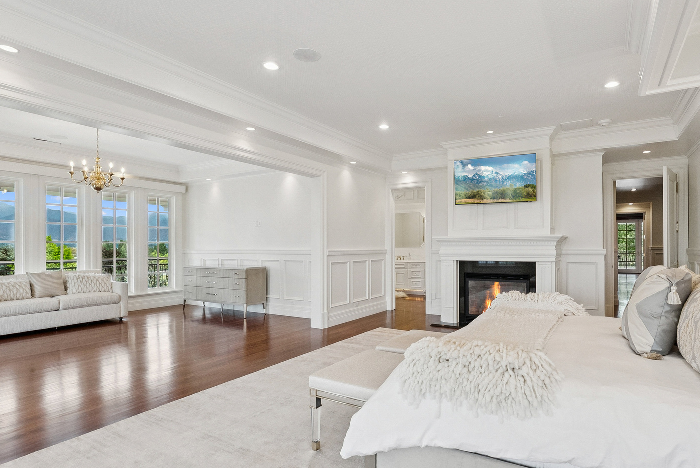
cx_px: 393
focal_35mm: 19
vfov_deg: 64.6
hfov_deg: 86.5
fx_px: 370
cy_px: 240
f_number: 5
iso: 1600
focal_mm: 13
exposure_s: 1/250
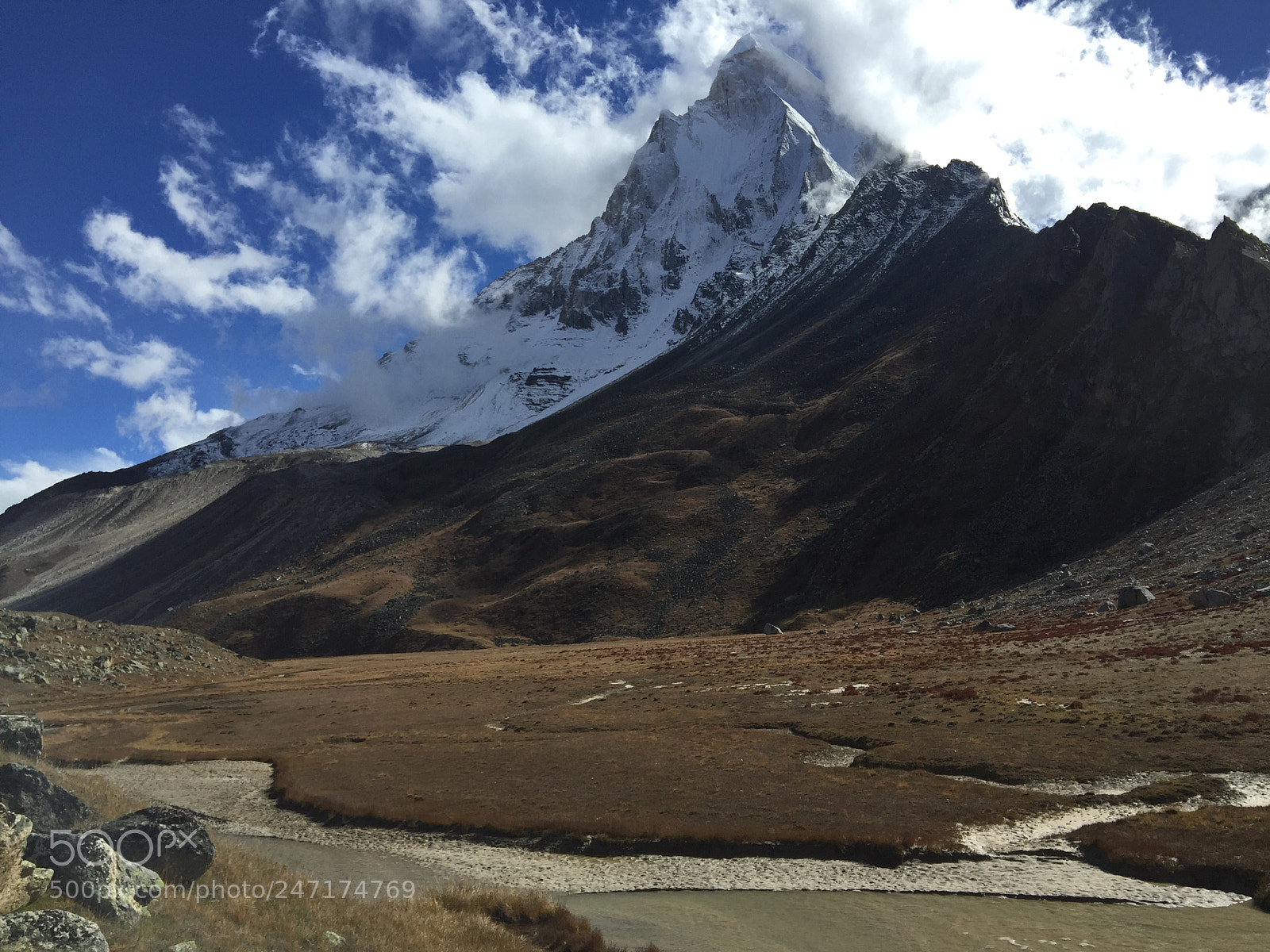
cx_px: 635
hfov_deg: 61.7
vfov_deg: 48.2
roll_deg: +3.6
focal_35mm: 29
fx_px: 1064
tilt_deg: +8.1
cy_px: 476
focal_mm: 4.15
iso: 32
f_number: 2.2
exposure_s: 1/3049
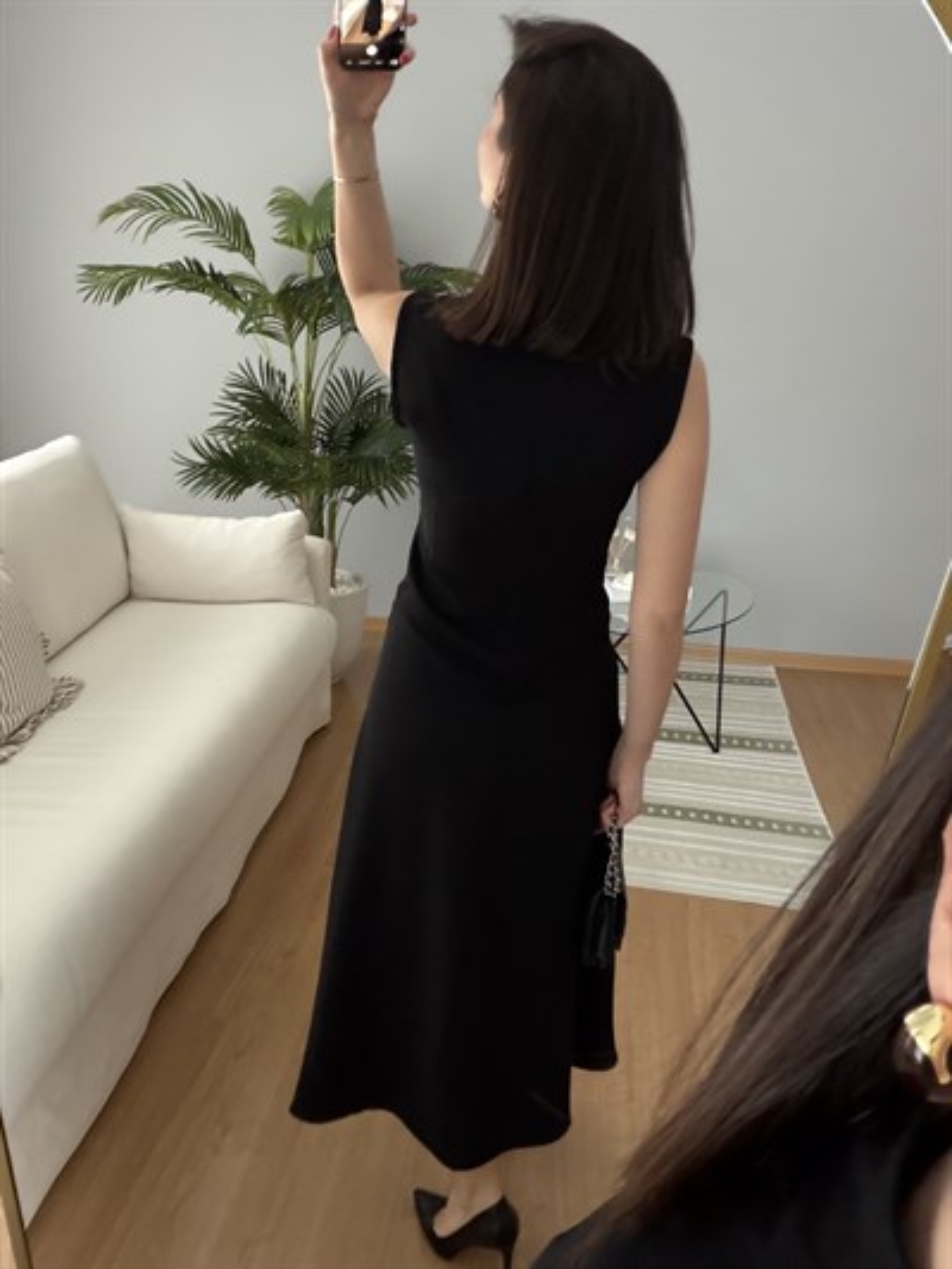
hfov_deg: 46.8
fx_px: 1100
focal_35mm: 30
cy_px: 634
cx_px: 476
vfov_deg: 60.0
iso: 320
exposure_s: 1/60
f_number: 1.9
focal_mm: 2.71
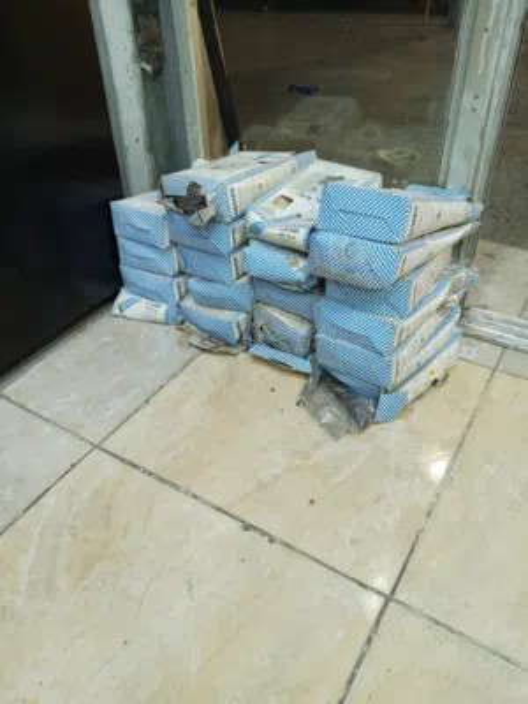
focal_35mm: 27
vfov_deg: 65.3
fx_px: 549
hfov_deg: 51.4
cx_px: 264
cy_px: 352
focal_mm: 4.19
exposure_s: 1/40
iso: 837
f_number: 1.6
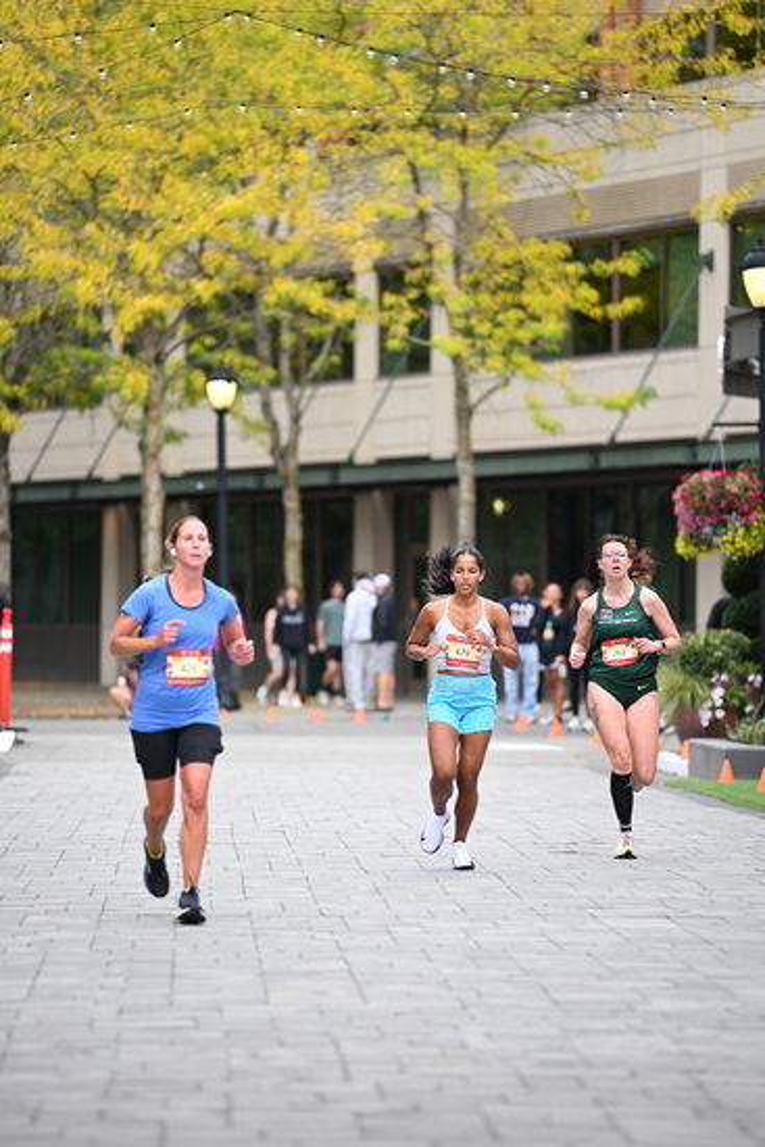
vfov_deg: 11.4
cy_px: 574
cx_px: 382
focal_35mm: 180
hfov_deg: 7.6
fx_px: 5733
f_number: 2.8
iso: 640
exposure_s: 1/1600
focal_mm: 180
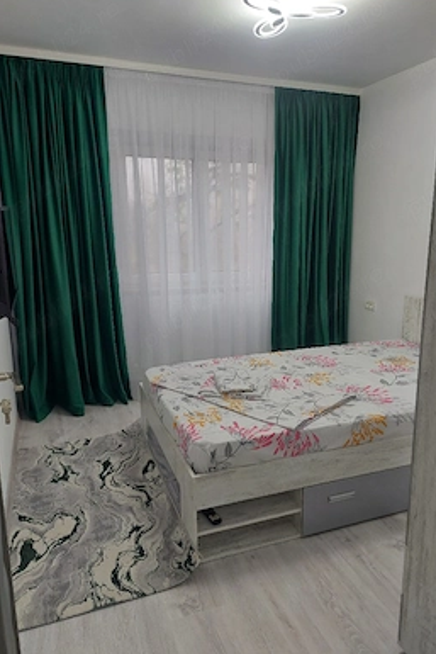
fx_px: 490
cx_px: 231
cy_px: 328
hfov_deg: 47.9
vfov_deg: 67.4
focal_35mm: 27
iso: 50
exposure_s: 1/50
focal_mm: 5.23
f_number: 1.8
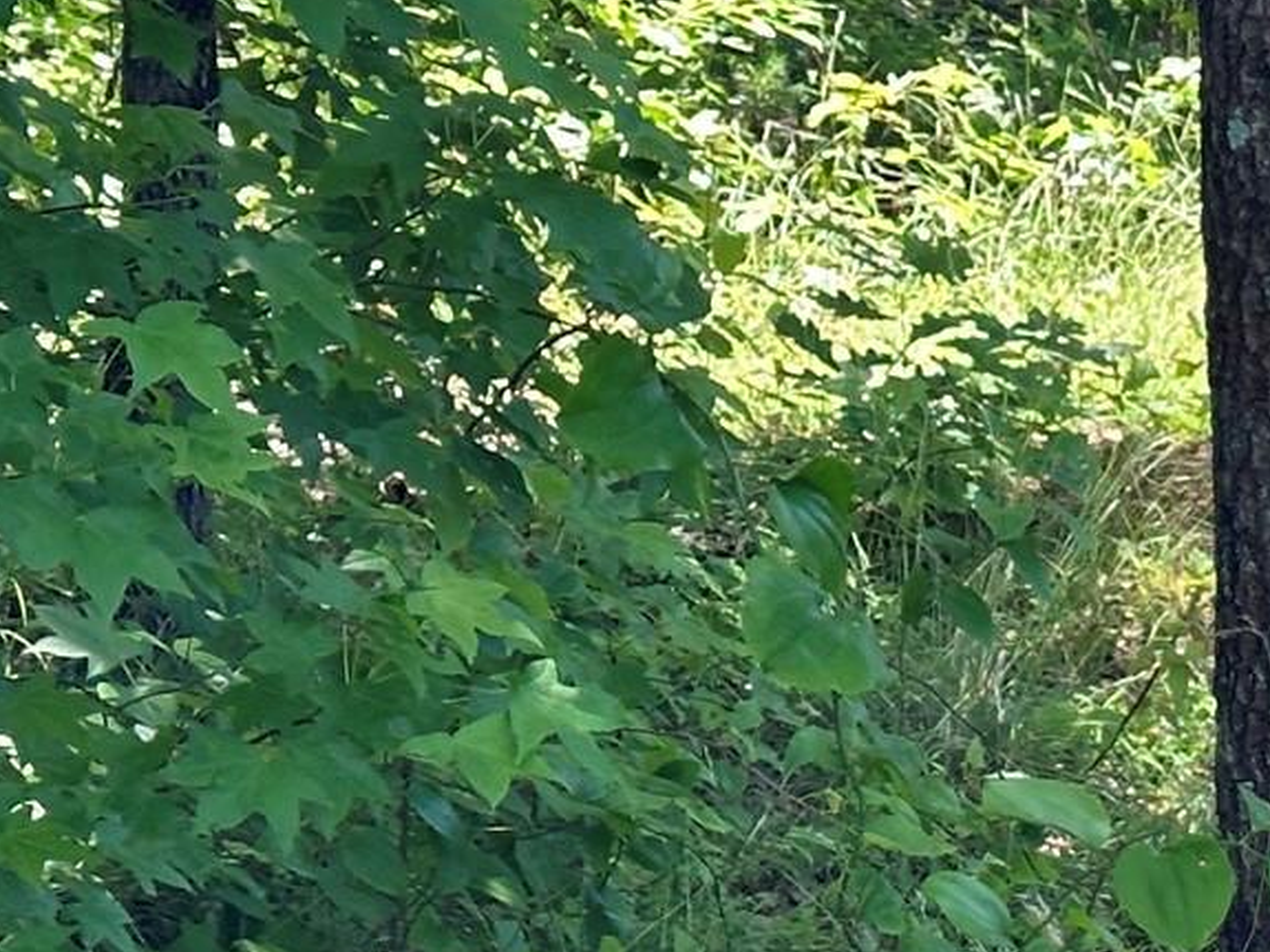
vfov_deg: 8.7
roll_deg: -2.4
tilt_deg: -6.6
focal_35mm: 171
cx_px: 1855
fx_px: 6272
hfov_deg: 11.1
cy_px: 479
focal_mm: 6.86
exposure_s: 1/168
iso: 50
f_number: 1.78
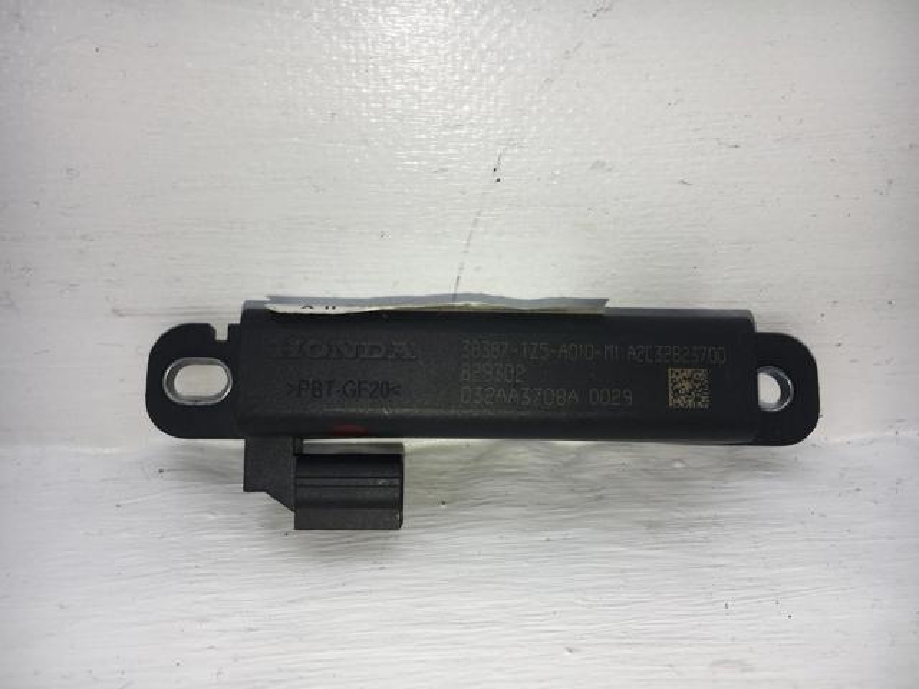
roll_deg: +0.1
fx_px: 770
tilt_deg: -26.1
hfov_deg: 61.7
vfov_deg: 48.2
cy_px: 344
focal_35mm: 29
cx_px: 460
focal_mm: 4.15
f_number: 2.2
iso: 25
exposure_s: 1/686
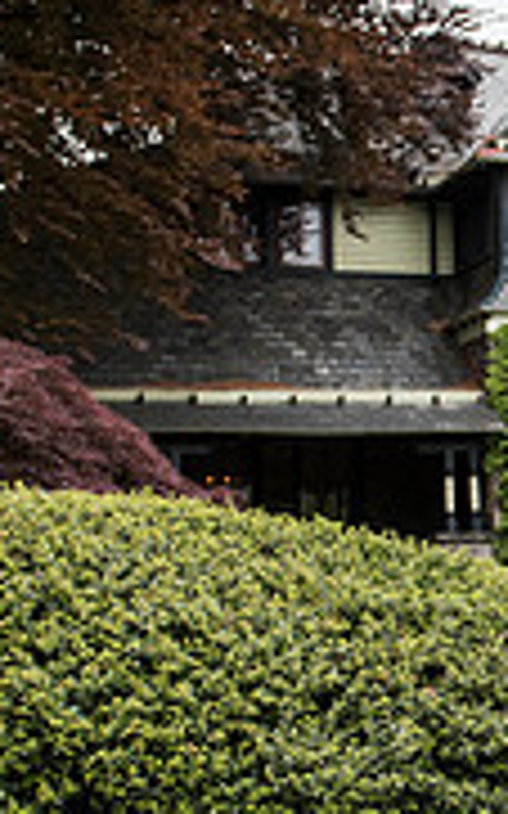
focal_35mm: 85
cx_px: 805
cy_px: 537
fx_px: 1884
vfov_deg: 24.3
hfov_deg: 14.2
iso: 800
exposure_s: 1/4000
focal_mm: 26
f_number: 3.5
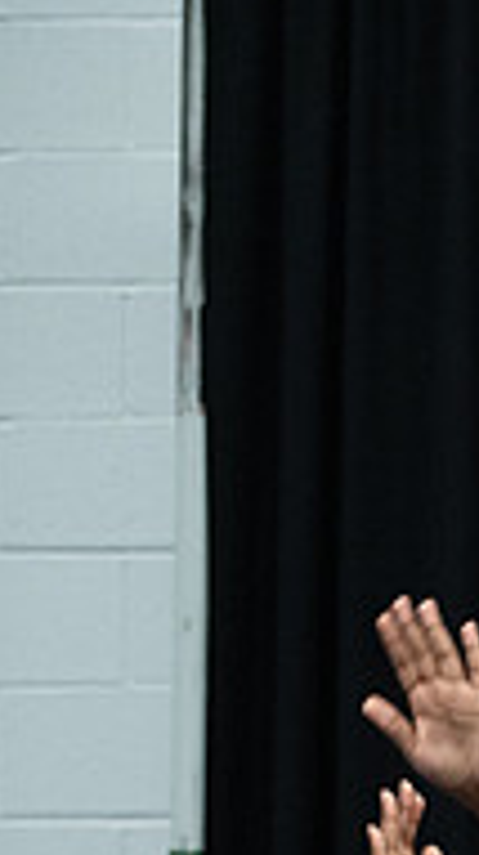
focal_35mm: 401
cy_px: 851
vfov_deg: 5.4
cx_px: 1218
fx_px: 9083
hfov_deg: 3.0
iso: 8000
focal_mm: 126
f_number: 6.3
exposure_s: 1/125
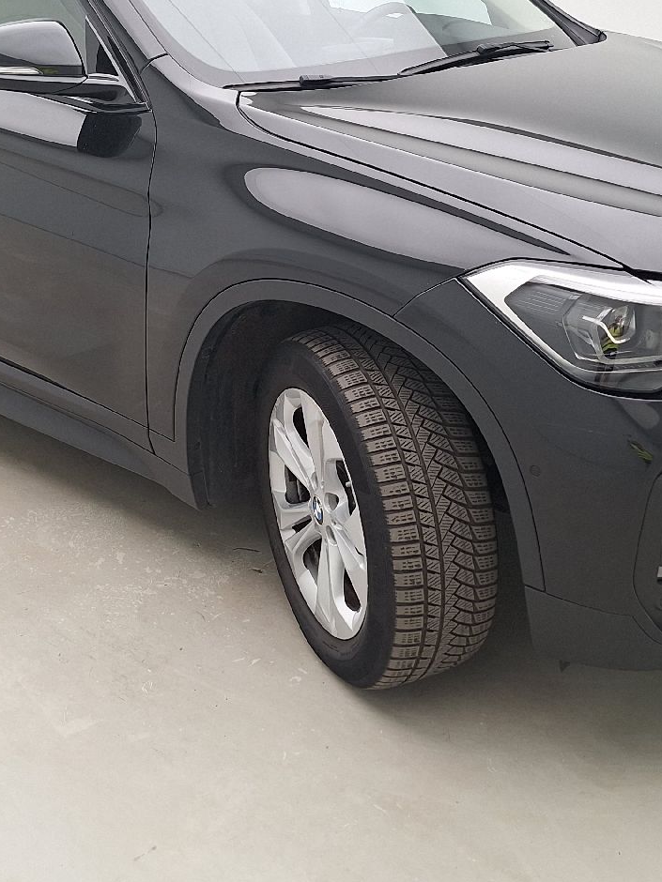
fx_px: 1198
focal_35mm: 47
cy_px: 239
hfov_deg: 30.9
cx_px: 322
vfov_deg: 39.5
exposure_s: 1/100
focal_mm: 5.54
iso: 64
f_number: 1.8
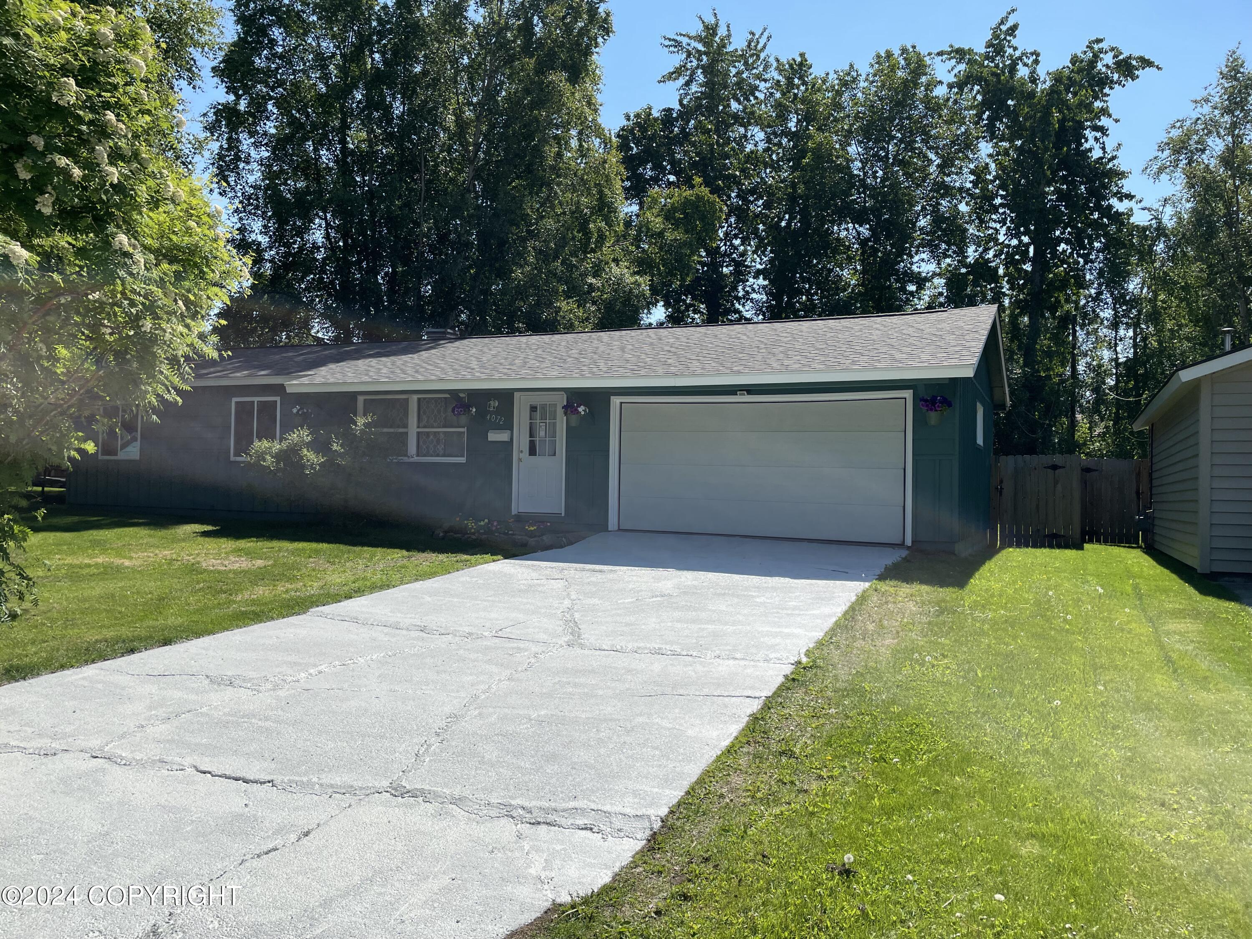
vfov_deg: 53.1
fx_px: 940
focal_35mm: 26
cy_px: 470
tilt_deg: +1.0
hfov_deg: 67.3
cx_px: 626
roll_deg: -1.6
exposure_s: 1/4132
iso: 32
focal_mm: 4.2
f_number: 1.6
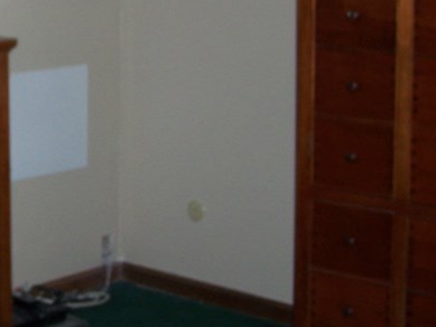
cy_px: 100
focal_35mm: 100
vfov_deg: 14.8
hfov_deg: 19.0
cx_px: -10
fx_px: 1260
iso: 80
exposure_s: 1/60
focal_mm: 6.3
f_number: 2.8
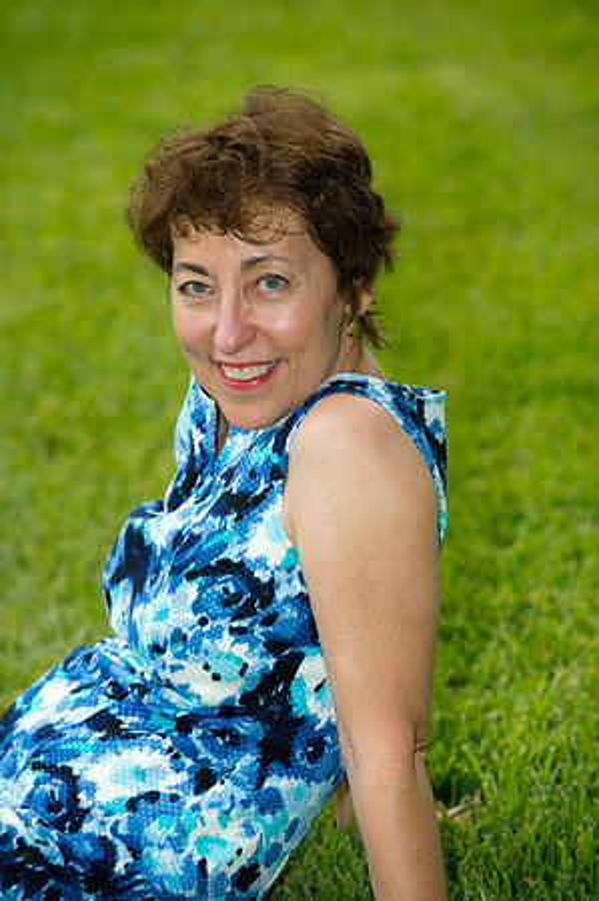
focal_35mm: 200
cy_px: 450
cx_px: 300
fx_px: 5003
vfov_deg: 10.3
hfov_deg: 6.9
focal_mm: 200
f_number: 4.5
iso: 400
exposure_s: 1/250
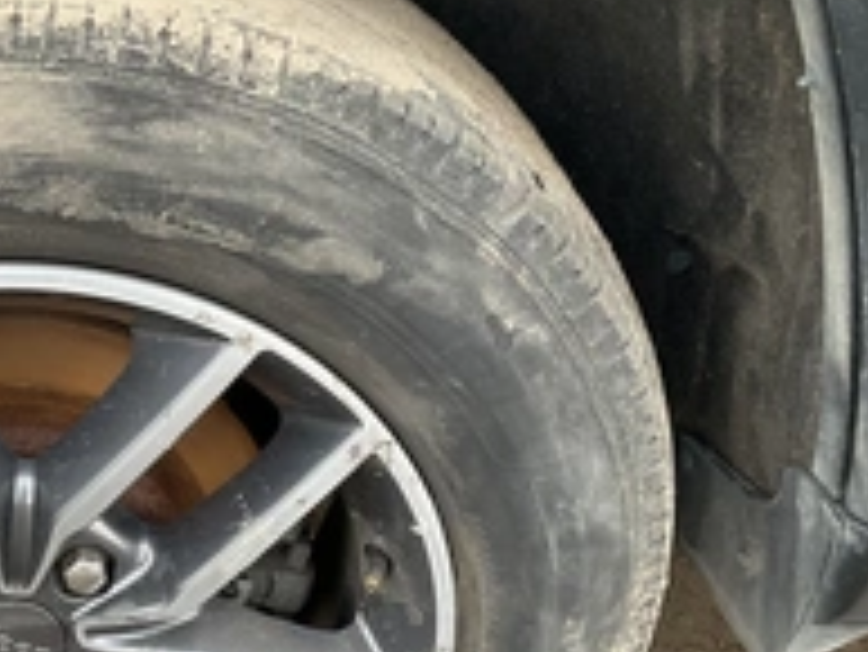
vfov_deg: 24.3
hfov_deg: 30.4
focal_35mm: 60
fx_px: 1505
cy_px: 423
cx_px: 49
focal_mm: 3
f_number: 1.8
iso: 64
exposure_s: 1/122
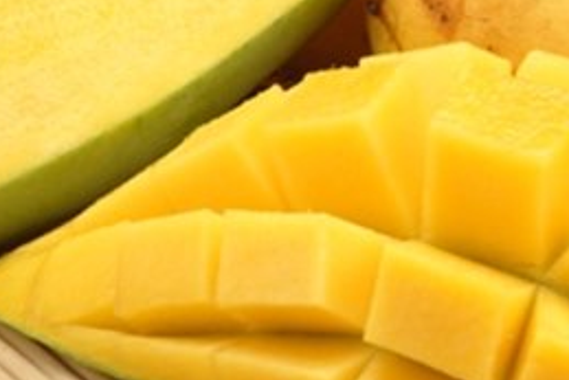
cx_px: 565
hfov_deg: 4.1
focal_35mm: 499
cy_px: -46
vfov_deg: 2.8
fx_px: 7891
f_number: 19
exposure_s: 1/125
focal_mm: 118
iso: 100
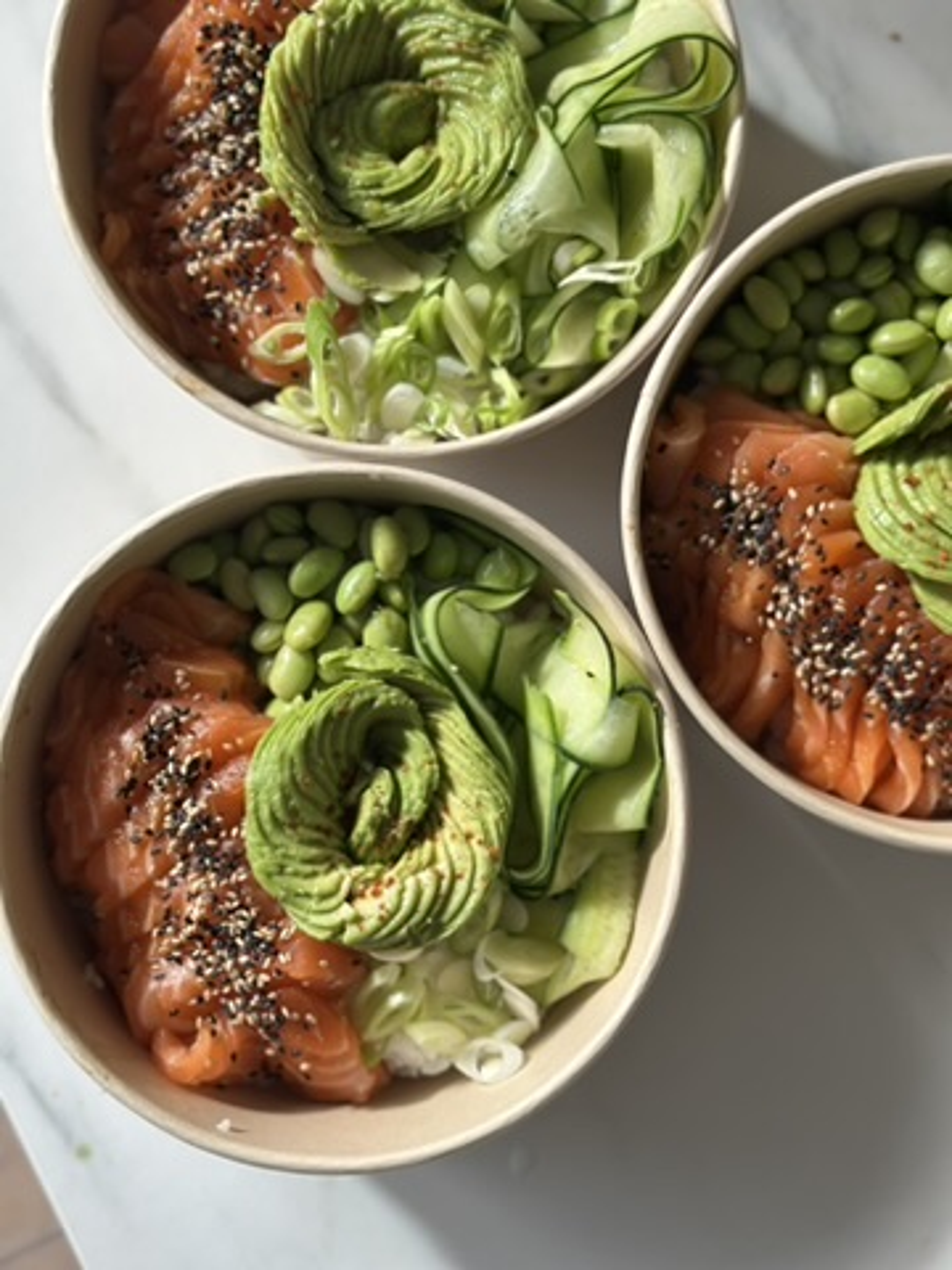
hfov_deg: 30.3
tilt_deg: -87.1
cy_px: 635
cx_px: 476
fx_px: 1760
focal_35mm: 48
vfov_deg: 39.7
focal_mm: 6.86
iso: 80
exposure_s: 1/379
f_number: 1.78
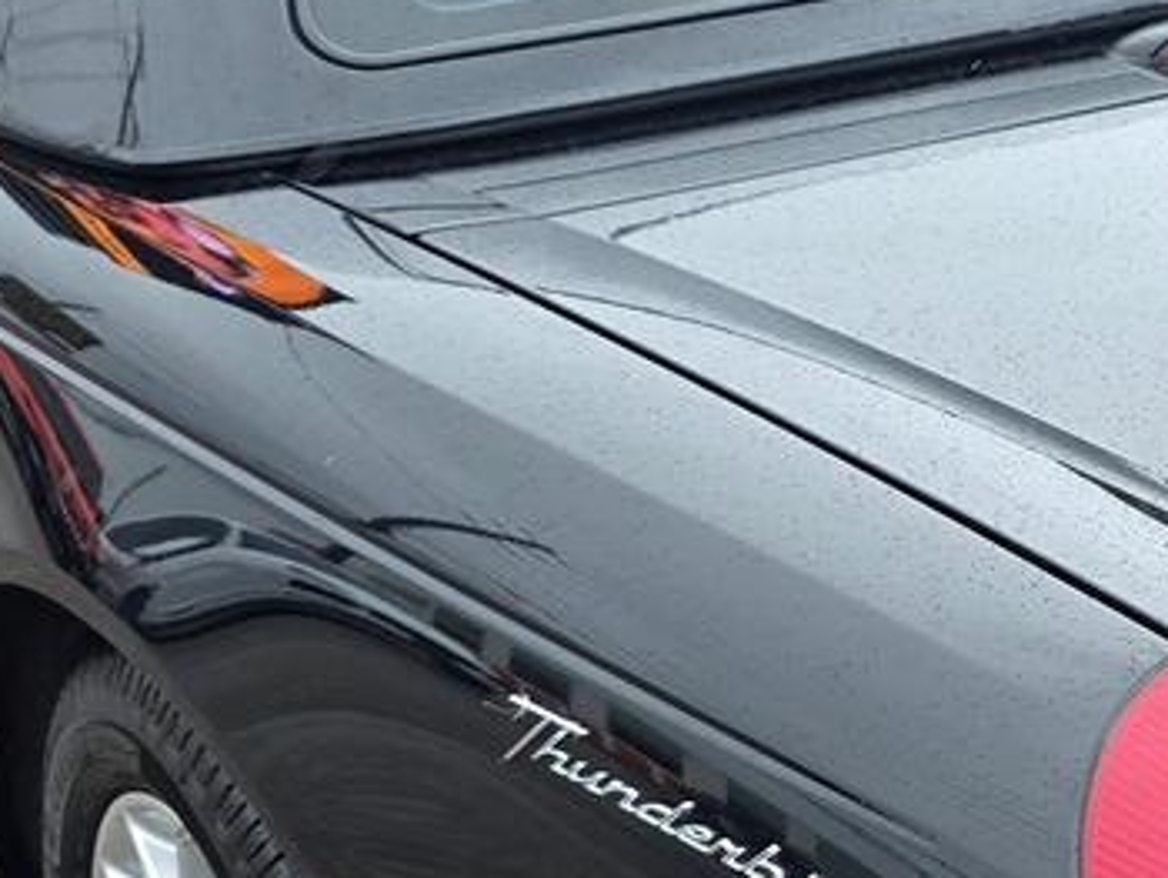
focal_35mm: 84
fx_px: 2836
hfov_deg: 22.1
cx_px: 1261
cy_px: 594
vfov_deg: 17.5
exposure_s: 1/359
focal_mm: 6.3
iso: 40
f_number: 1.7
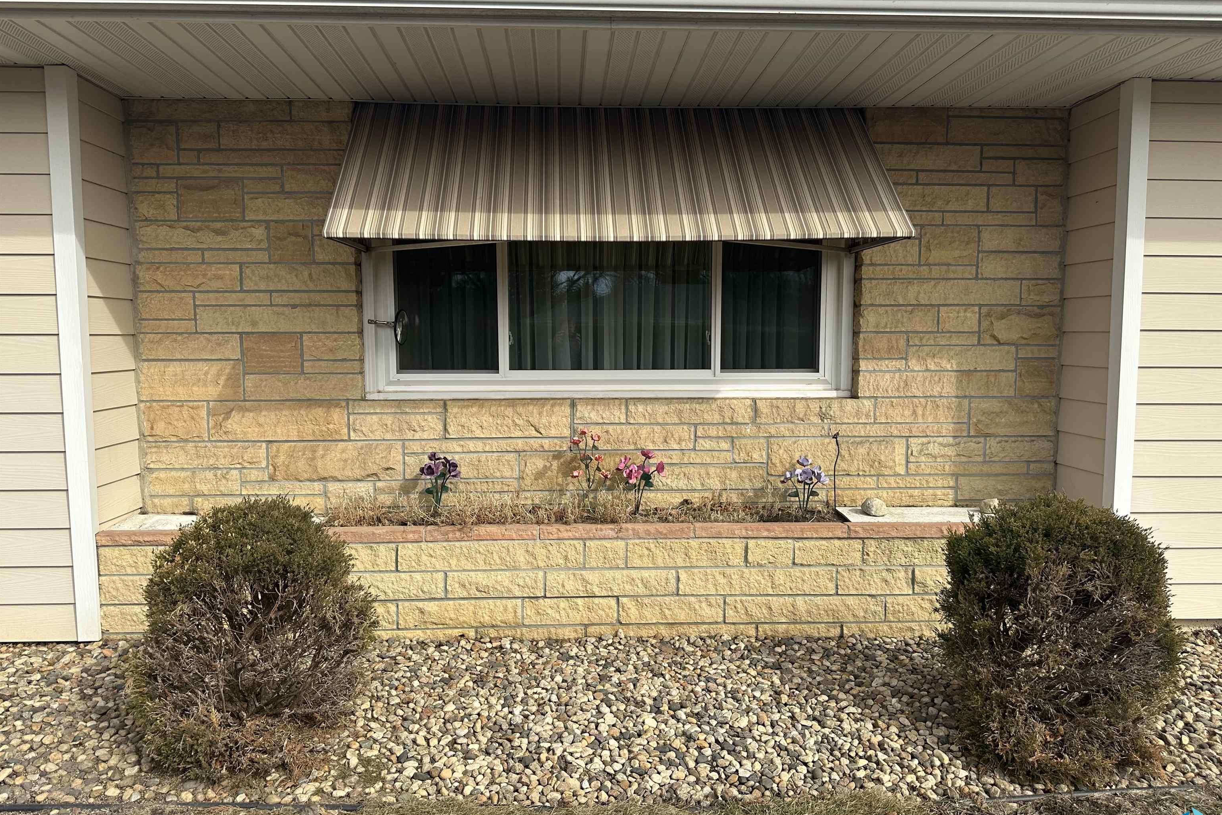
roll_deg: -0.4
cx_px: 611
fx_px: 849
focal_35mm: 25
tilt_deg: -3.8
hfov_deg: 71.5
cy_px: 406
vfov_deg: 51.3
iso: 80
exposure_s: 1/2967
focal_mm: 6.86
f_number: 1.78
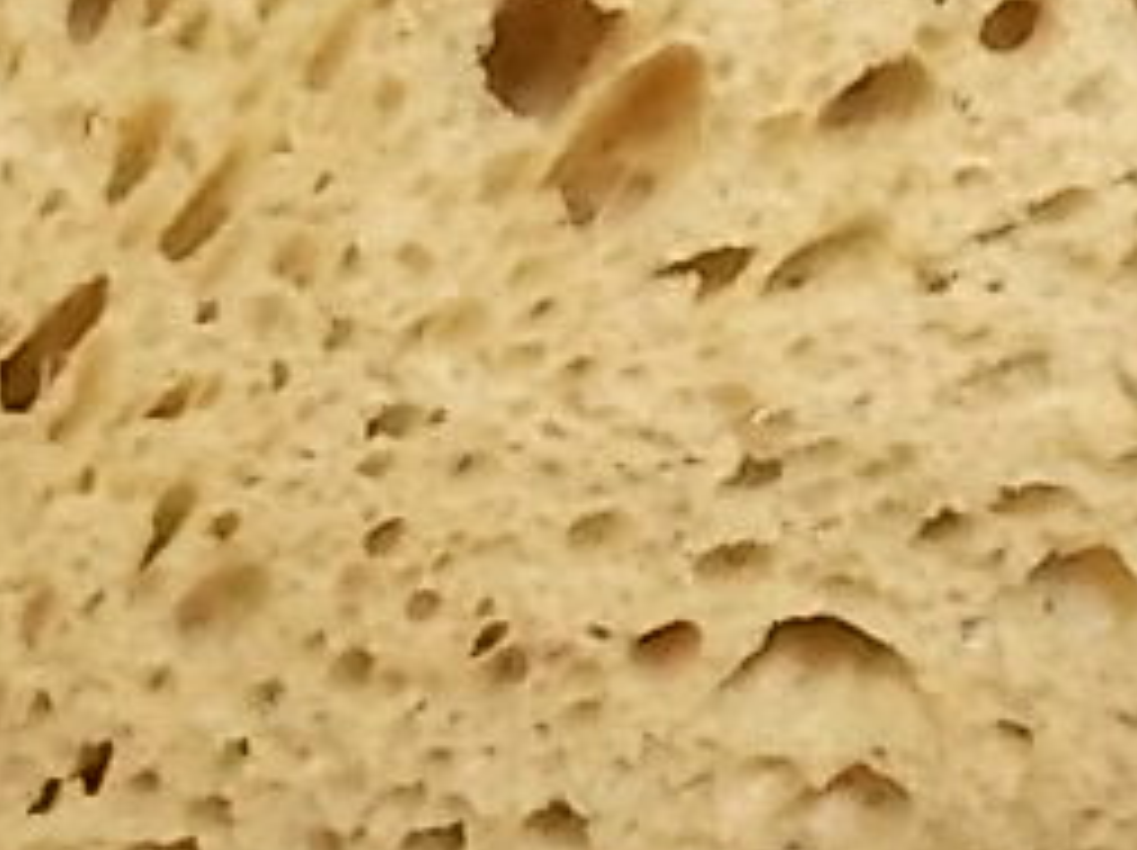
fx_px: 2493
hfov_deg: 24.9
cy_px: 585
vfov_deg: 19.3
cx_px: 1034
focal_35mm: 76
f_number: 3.4
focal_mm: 5.3
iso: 200
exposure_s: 1/25
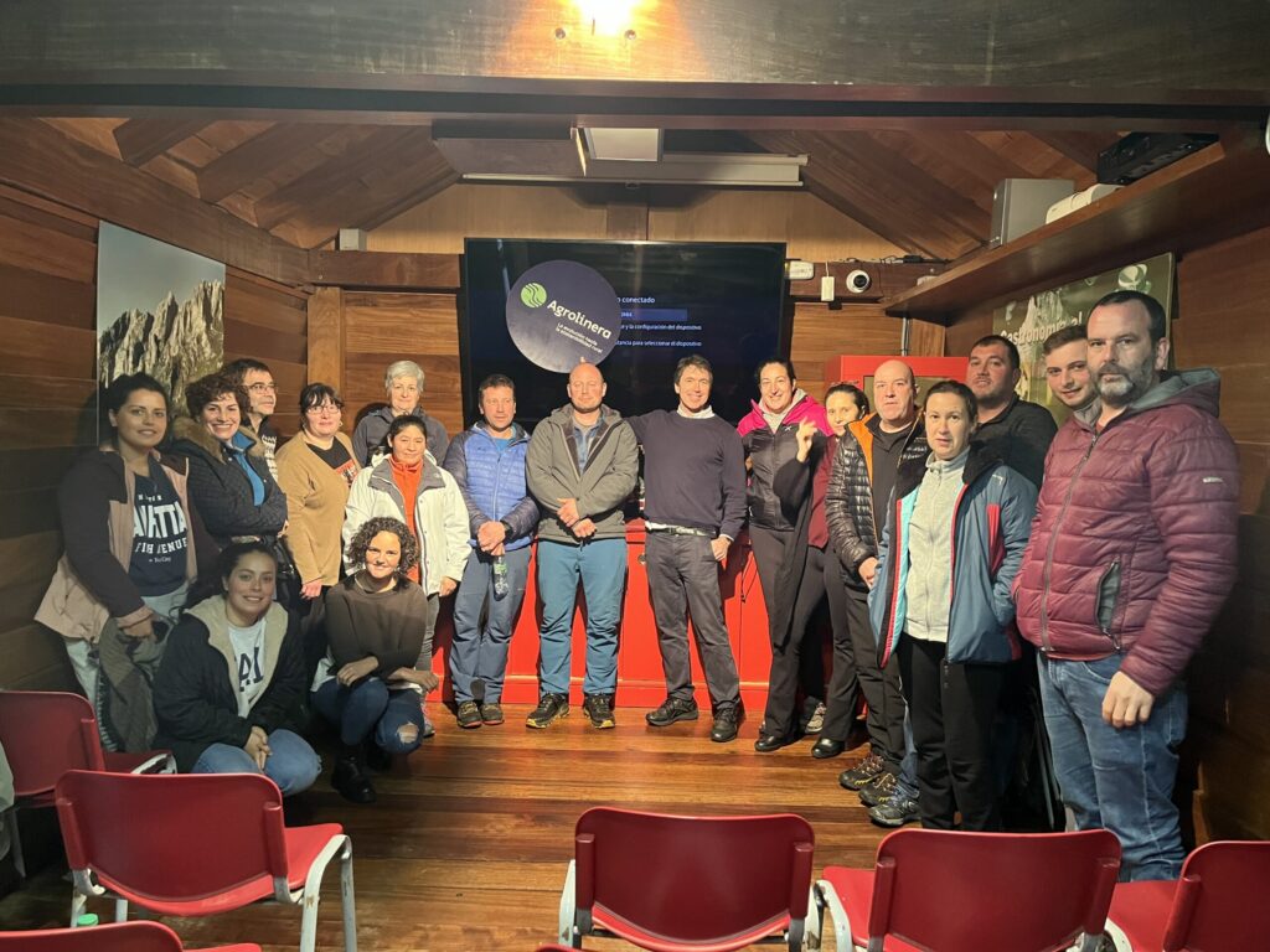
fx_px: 954
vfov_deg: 53.1
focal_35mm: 26
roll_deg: -1.3
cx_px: 635
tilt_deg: -3.9
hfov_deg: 67.3
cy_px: 476
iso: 500
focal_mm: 5.1
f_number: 1.6
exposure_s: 1/33
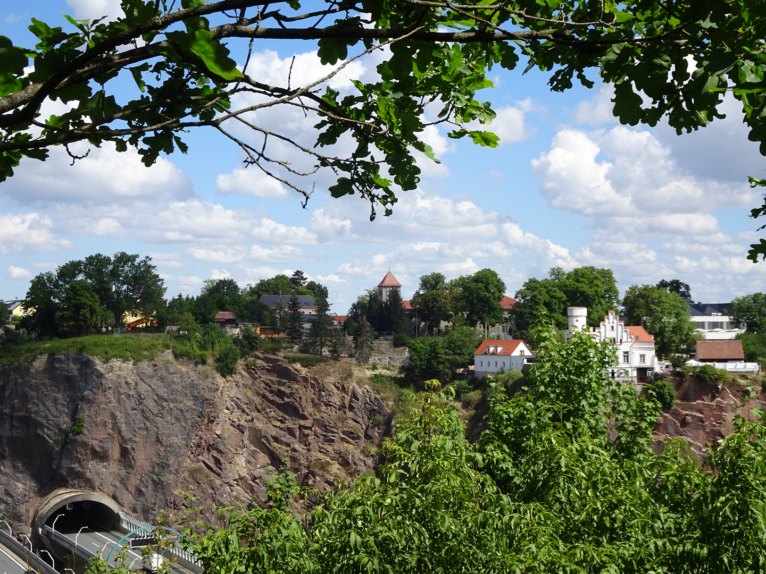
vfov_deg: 23.7
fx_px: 1372
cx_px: 383
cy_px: 287
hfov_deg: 31.2
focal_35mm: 62
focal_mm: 10.59
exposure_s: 1/500
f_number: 4.5
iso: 80
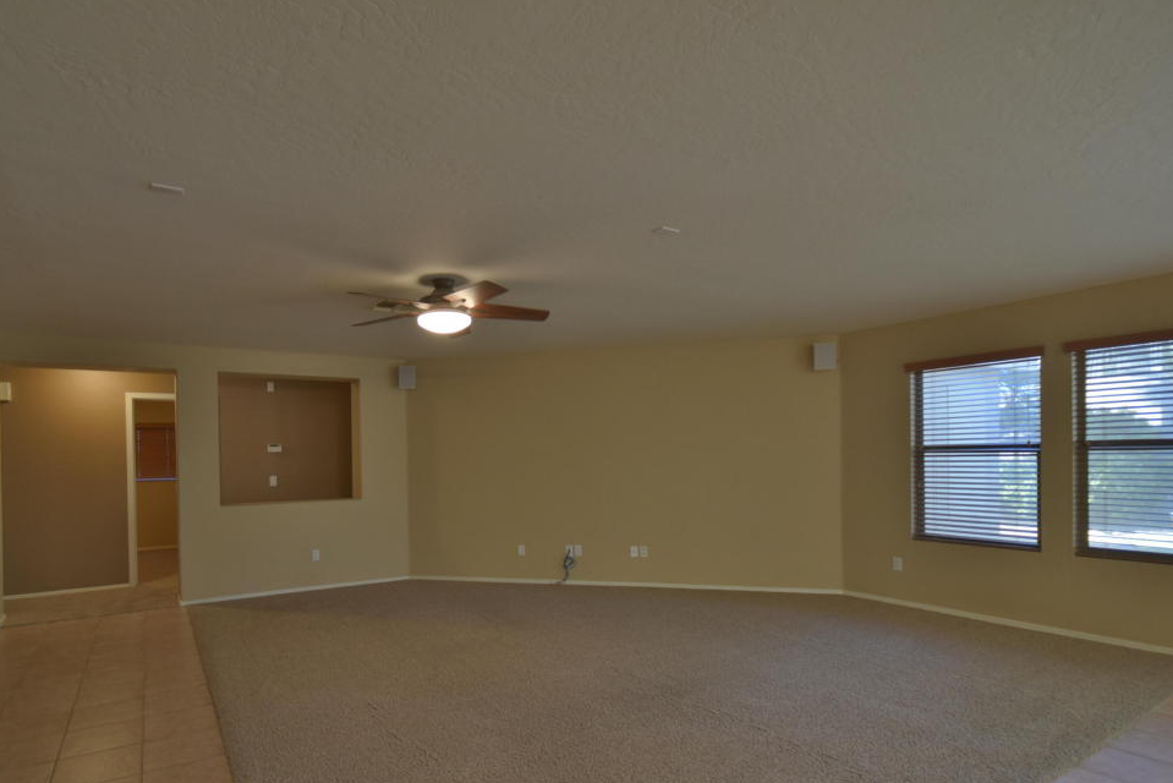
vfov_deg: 66.9
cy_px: 464
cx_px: 505
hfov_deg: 89.4
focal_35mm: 18
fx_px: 587
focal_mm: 10
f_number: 4
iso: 800
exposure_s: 1/20
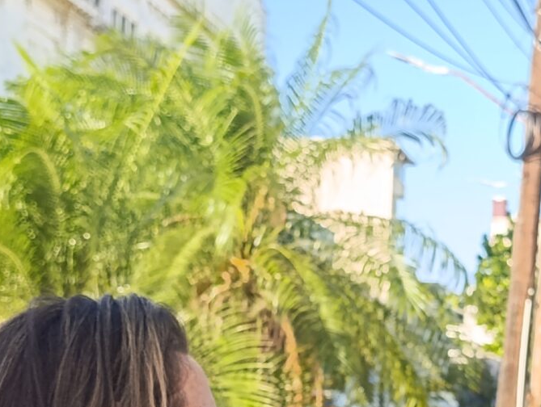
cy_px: 377
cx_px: 396
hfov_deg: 22.0
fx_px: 1378
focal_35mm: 88
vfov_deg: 16.6
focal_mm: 6.14
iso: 50
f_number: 1.6
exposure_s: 1/164
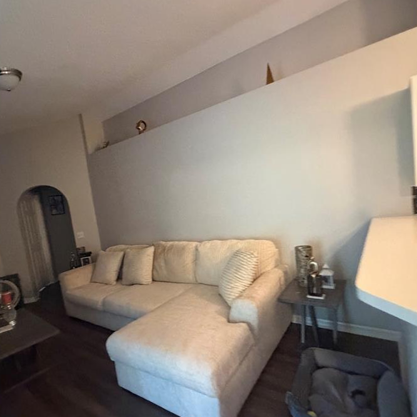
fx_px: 259
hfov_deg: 77.5
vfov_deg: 77.6
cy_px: 224
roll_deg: +9.1
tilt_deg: -8.5
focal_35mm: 19
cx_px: 191
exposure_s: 1/60
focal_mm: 2.22
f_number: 2.2
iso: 800
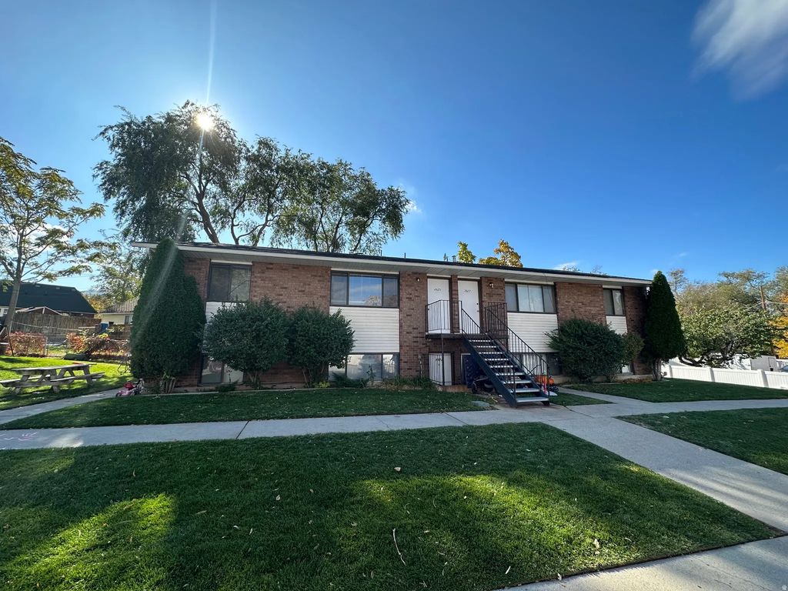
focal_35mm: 14
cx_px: 394
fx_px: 319
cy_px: 296
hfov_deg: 102.1
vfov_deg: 85.7
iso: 40
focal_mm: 2.22
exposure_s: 1/1233
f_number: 2.2
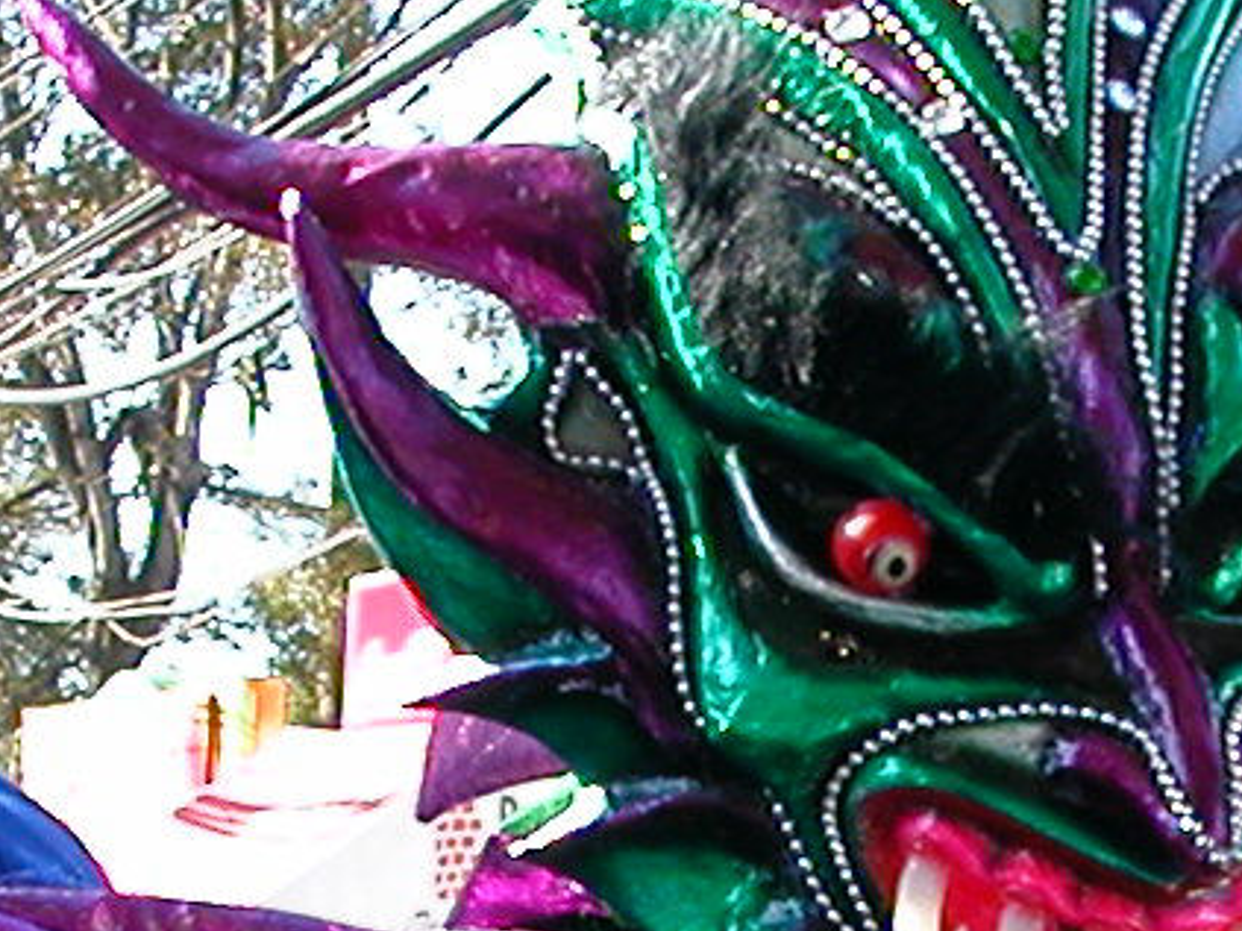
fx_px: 5022
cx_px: 1101
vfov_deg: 10.4
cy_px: 1145
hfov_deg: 14.0
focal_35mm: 140
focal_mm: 5.6
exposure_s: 1/251
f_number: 2.7
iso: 100
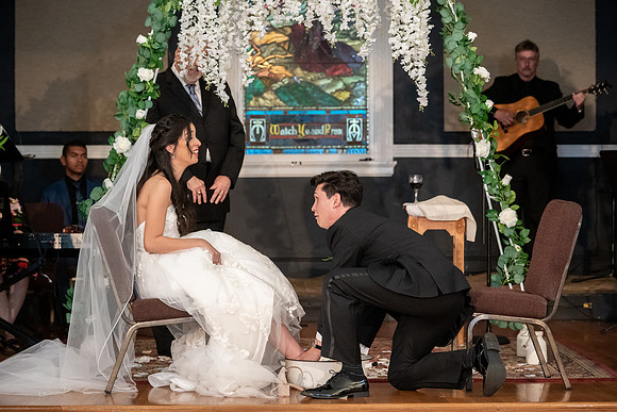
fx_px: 1628
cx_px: 310
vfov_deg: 14.4
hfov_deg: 21.5
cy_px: 206
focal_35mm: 95
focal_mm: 93
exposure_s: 1/250
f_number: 4
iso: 8000
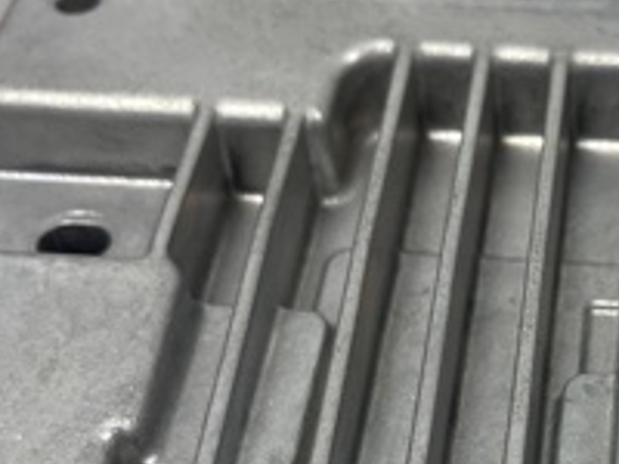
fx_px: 1431
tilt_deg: -49.6
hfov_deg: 23.2
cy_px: 427
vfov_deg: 18.1
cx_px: 647
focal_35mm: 80
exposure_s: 1/100
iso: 80
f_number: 1.6
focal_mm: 5.1
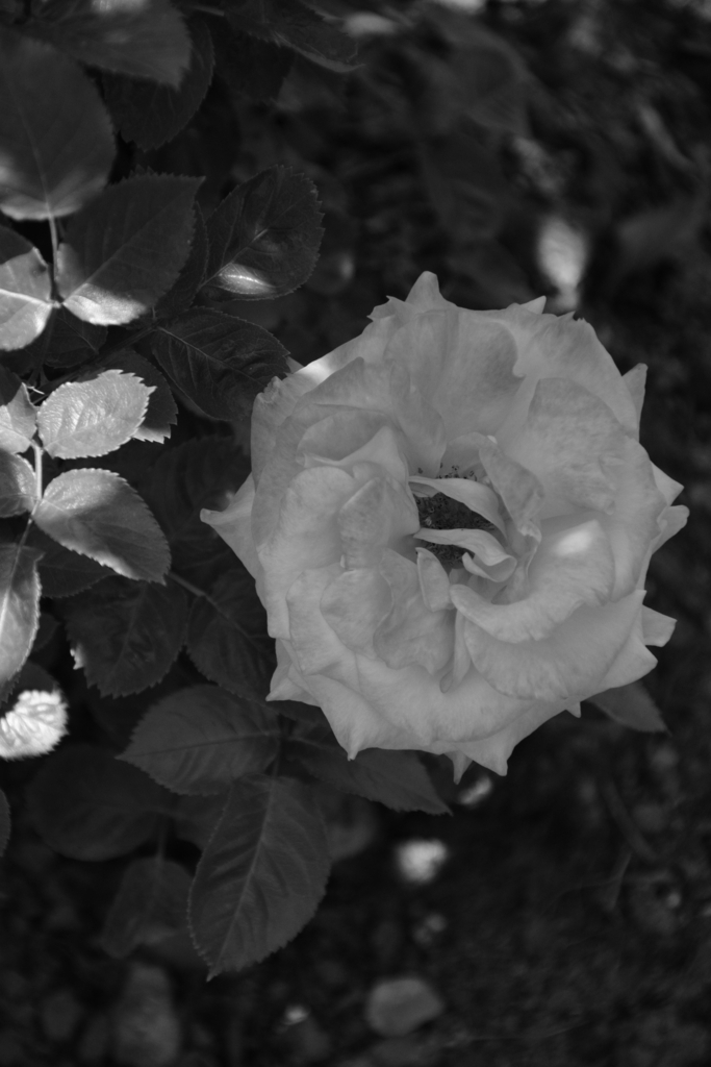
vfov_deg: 12.2
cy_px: 534
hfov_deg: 8.2
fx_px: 4975
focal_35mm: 168
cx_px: 356
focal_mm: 112
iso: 1000
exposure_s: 1/1600
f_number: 5.6
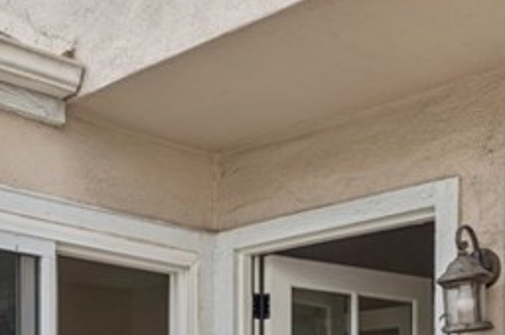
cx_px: 254
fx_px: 897
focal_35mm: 64
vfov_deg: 19.3
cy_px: 458
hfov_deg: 31.5
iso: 100
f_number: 8
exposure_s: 1/100
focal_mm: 16
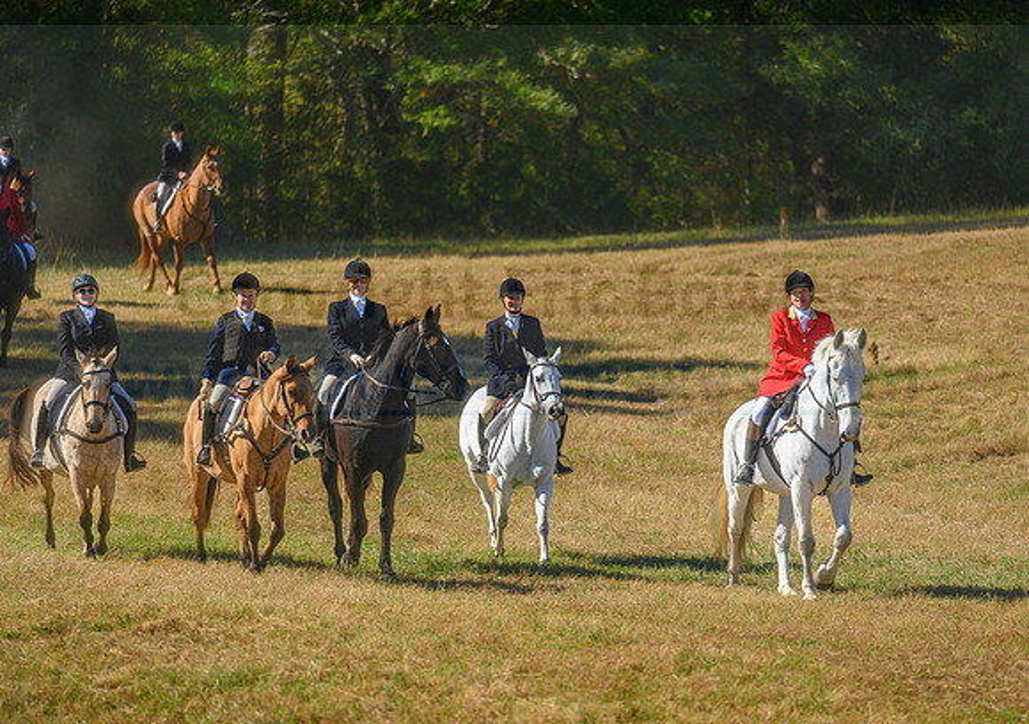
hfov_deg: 8.8
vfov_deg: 6.2
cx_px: 604
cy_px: 403
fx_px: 6715
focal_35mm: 231
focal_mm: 200
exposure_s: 1/800
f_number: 3.2
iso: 100
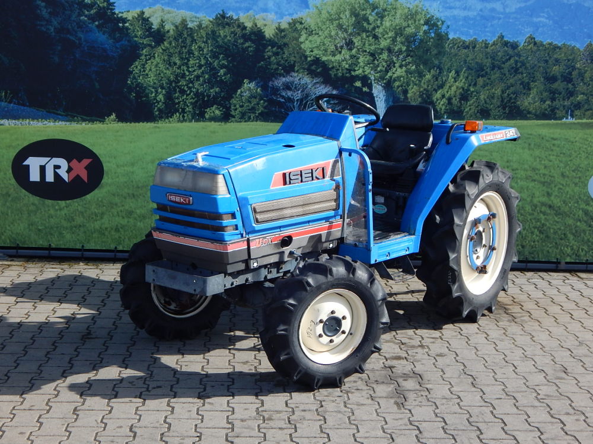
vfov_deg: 27.0
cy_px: 222
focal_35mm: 54
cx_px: 296
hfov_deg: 35.5
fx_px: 925
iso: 125
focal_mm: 9.7
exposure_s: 1/640
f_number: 3.8
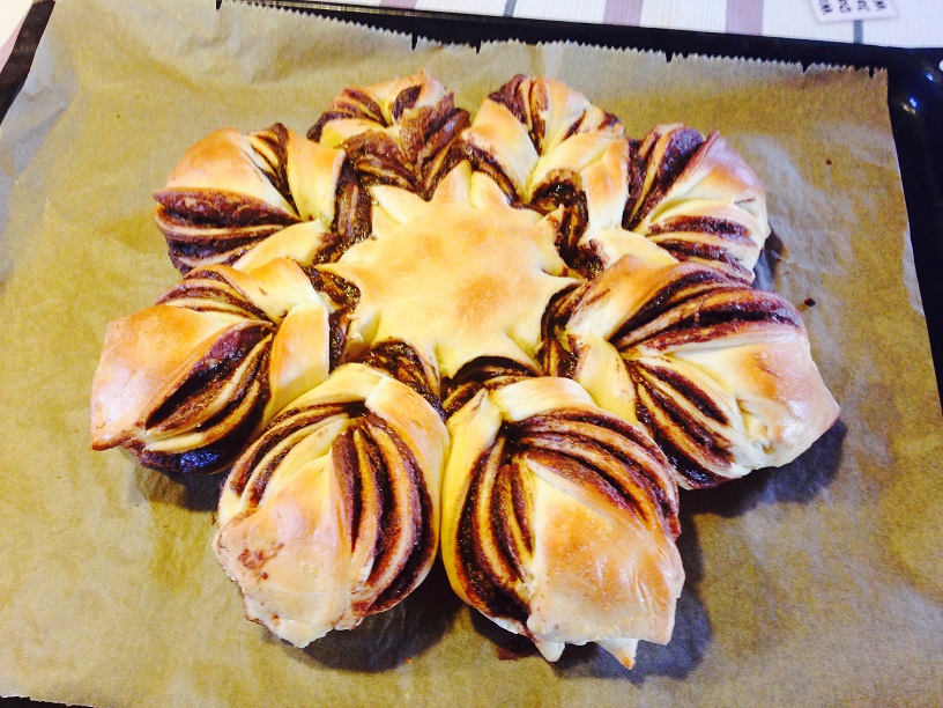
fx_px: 899
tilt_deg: -59.5
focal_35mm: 33
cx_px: 472
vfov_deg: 42.9
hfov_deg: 55.4
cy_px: 354
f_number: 2.4
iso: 100
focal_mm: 4.12
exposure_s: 1/20
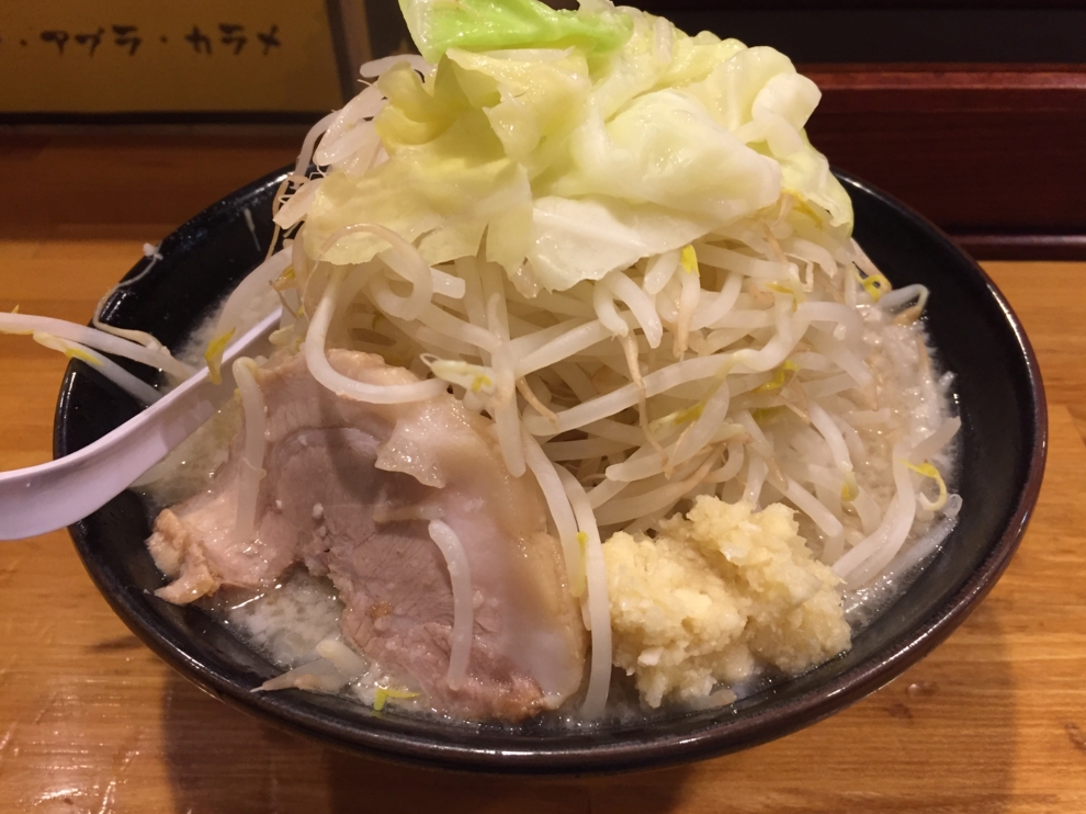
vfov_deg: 46.8
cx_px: 557
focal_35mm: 30
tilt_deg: -41.8
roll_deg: -1.6
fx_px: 941
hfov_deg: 60.0
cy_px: 398
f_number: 2.2
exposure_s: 1/30
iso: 125
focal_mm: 4.15
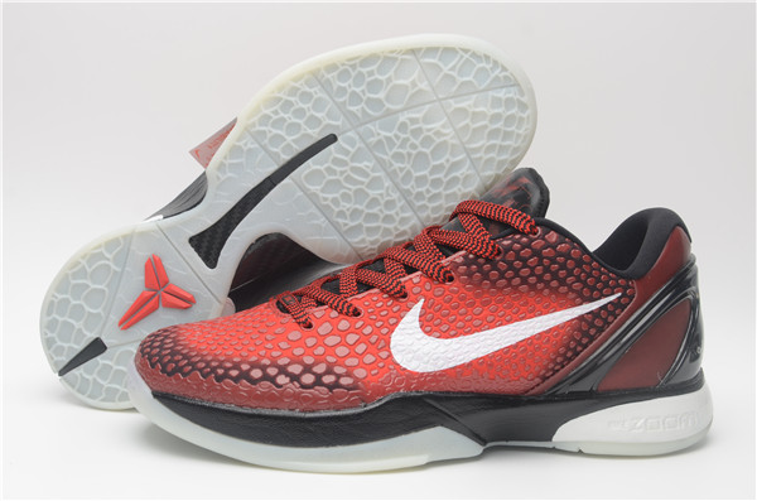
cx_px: 378
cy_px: 250
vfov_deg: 25.6
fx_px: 1101
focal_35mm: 52
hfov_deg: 37.9
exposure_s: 1/125
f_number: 8
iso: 100
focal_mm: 35
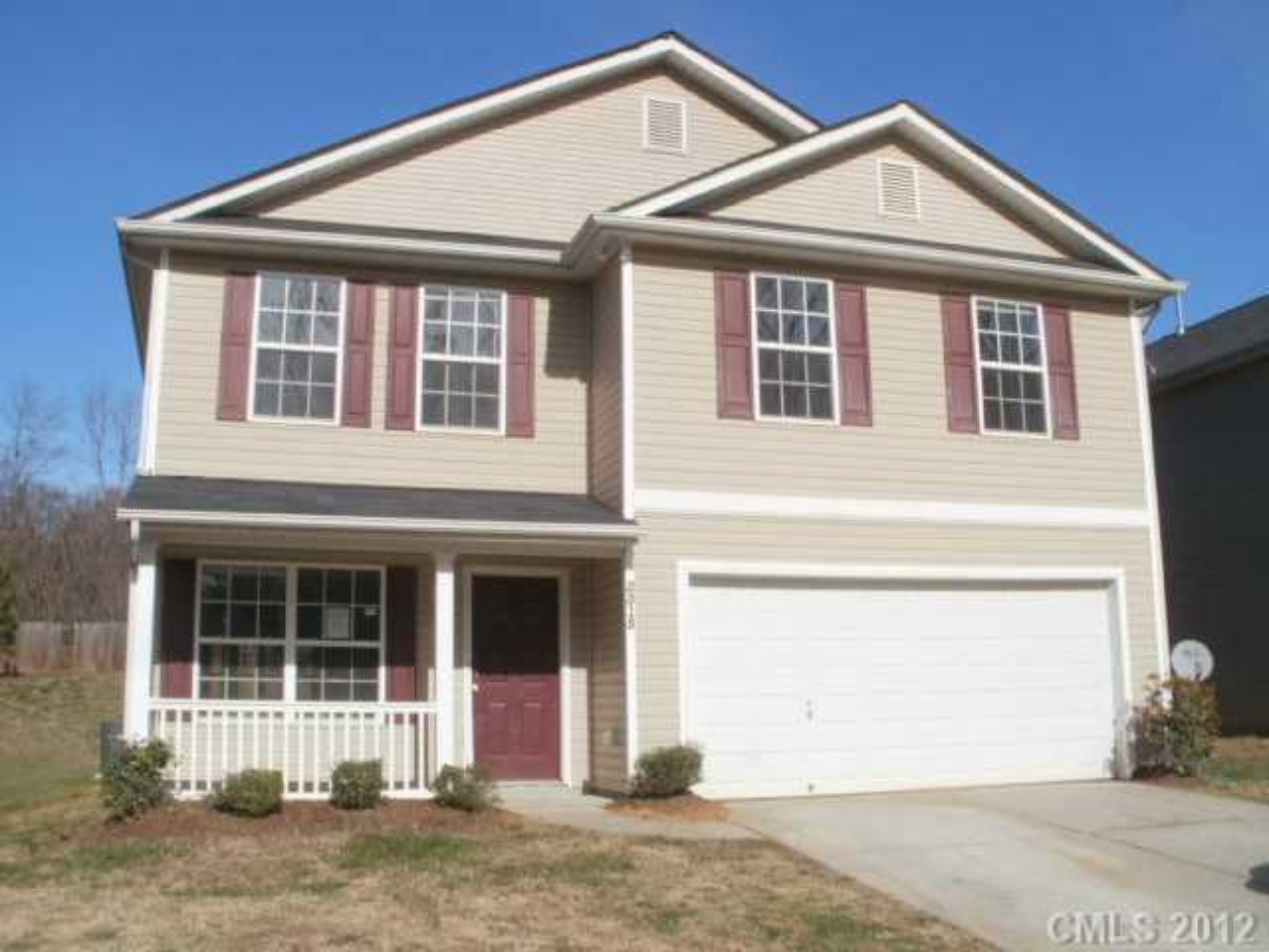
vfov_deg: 39.7
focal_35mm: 36
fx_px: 1320
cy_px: 476
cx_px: 634
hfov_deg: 51.4
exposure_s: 1/1000
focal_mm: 6.3
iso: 100
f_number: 5.6
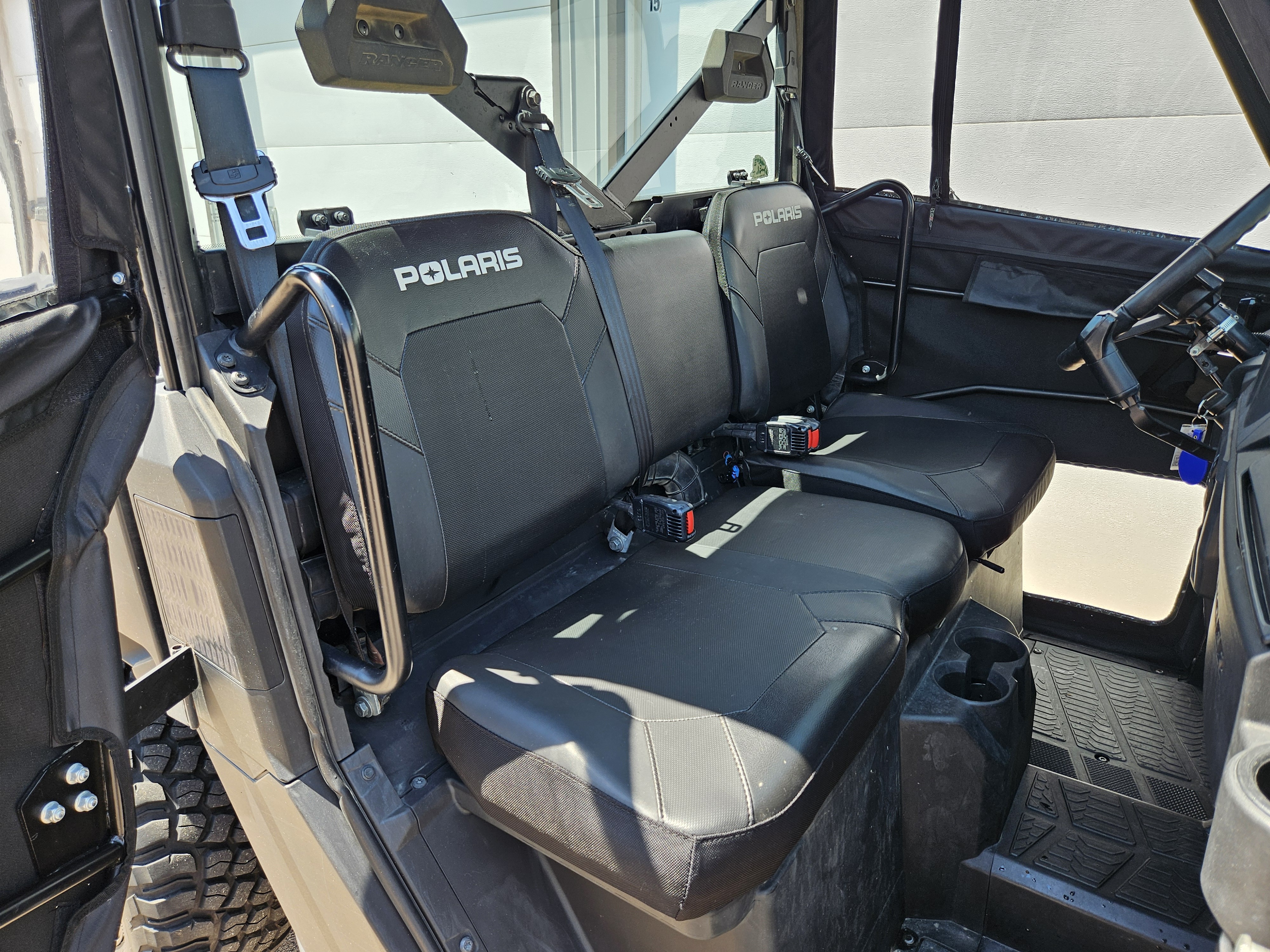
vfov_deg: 58.9
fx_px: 844
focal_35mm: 23
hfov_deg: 73.9
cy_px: 476
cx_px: 635
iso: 25
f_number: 1.8
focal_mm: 5.4
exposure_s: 1/206
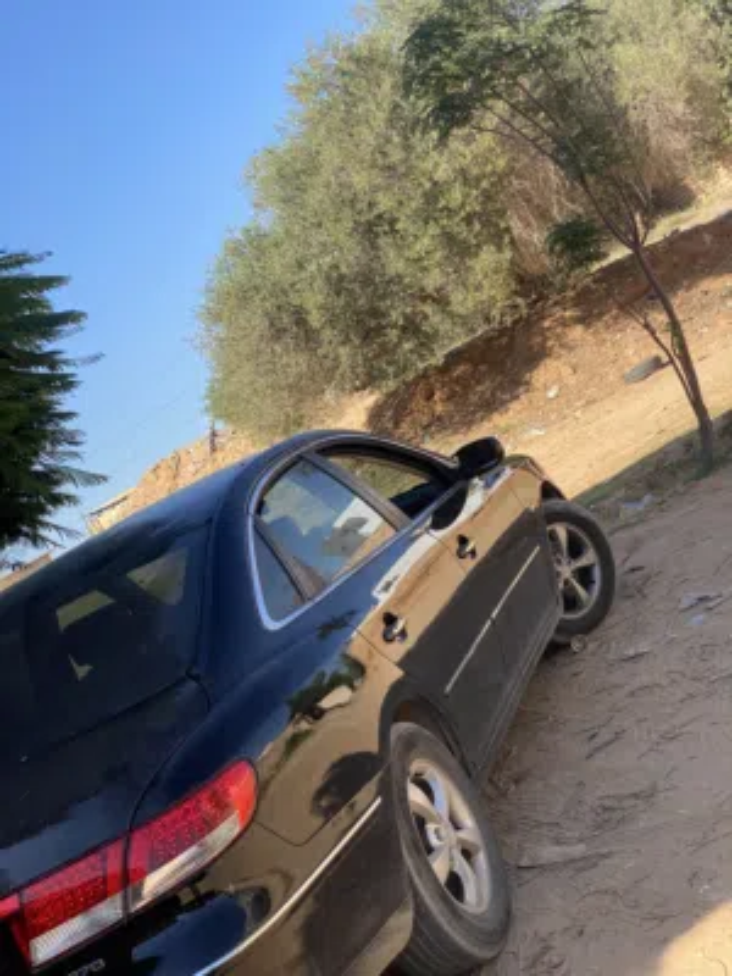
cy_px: 488
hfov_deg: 28.0
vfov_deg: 36.8
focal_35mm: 52
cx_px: 366
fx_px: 1466
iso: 20
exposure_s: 1/959
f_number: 2
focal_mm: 6
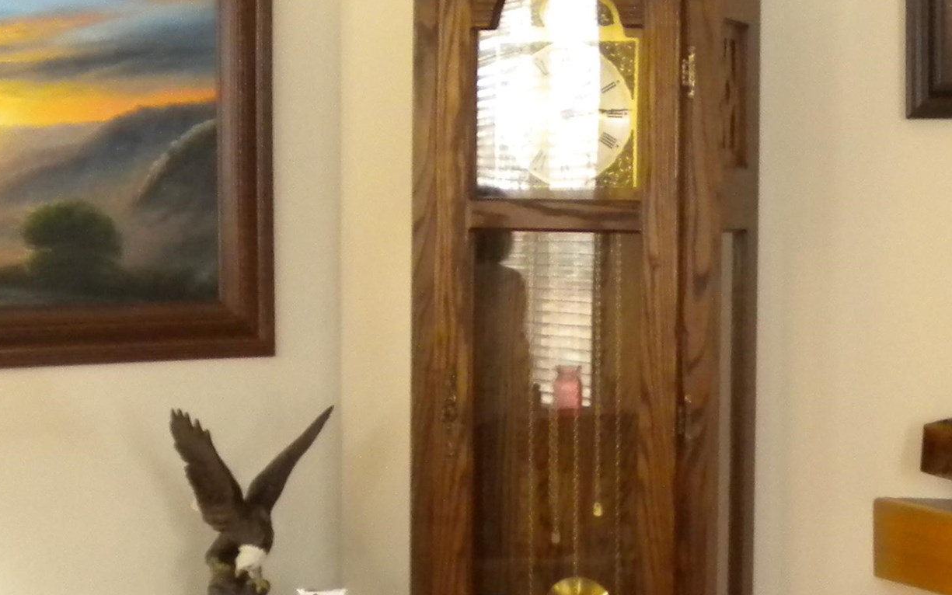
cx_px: 691
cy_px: 396
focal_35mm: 93
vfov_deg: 14.0
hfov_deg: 22.2
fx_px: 2413
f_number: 3.1
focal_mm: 6.3
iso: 400
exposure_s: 1/30
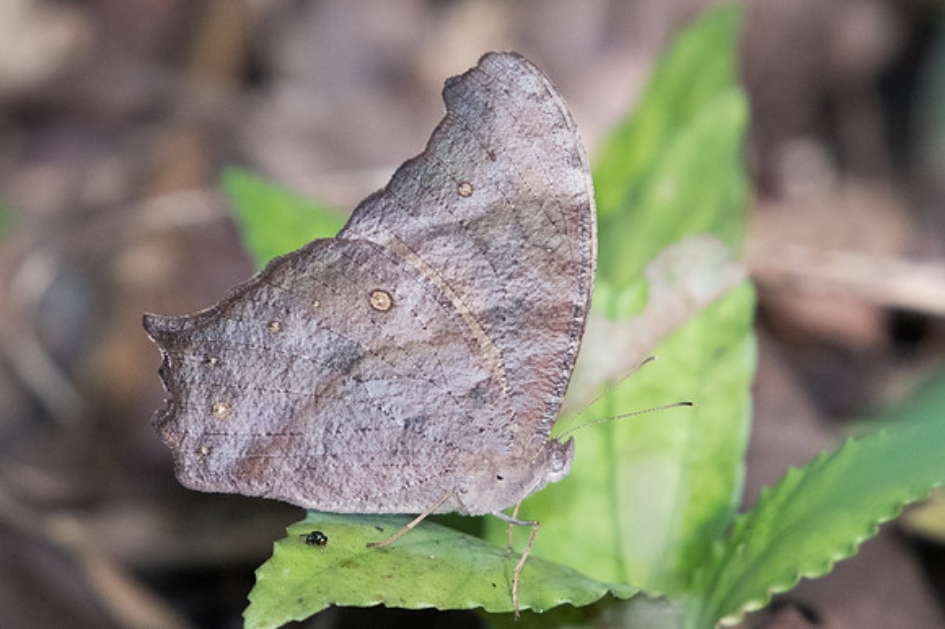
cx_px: 472
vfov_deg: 1.4
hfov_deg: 2.1
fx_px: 26234
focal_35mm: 1000
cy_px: 307
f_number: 6.3
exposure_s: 1/250
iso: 1250
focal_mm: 400
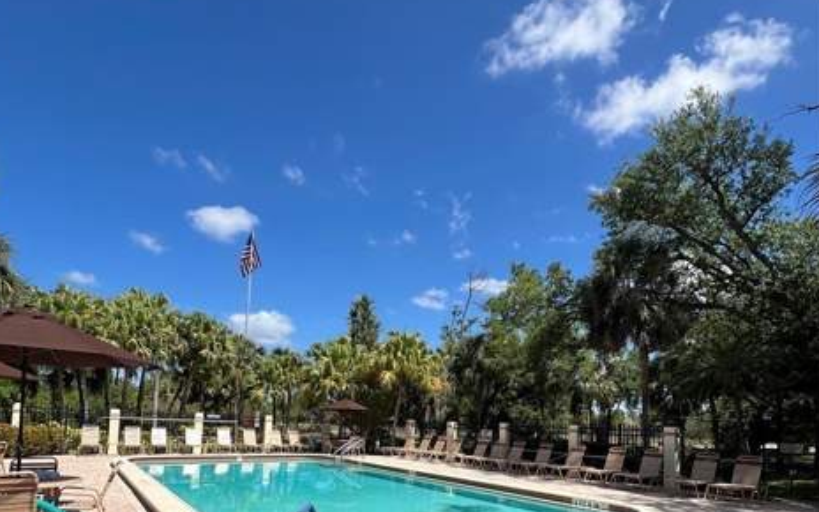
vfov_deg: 58.2
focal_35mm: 19
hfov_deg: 88.0
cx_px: 404
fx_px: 424
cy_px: 399
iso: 32
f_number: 1.8
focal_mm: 1.57
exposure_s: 1/1754
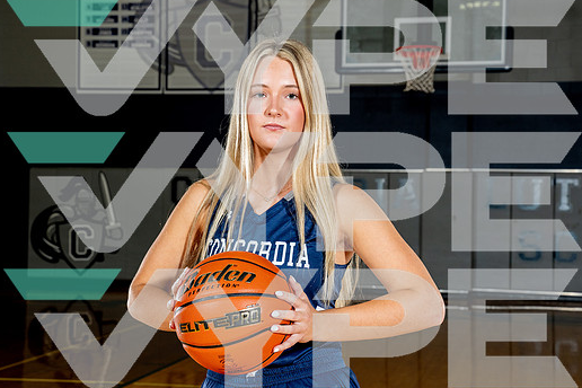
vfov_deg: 21.6
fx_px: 1018
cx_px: 294
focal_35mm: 63
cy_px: 192
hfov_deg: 31.9
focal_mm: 56
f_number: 8
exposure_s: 1/250
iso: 800
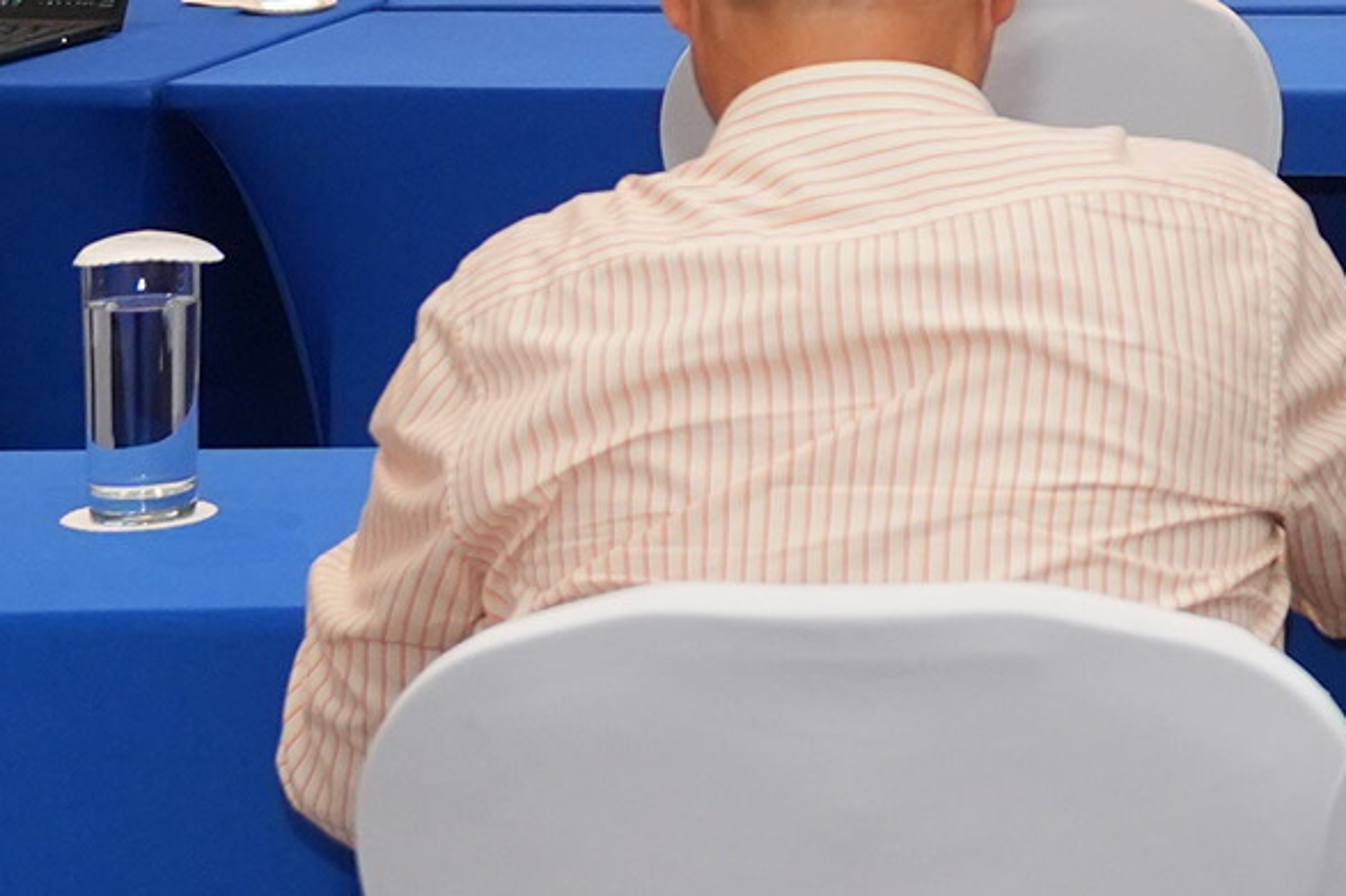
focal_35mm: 197
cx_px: 2917
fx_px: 7363
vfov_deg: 6.7
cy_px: -972
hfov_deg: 9.6
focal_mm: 33
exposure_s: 1/250
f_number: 3.5
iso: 1250
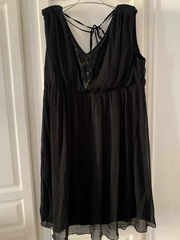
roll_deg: +1.4
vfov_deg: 67.3
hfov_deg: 53.1
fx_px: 180
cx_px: 90
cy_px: 120
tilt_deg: -8.7
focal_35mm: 26
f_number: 1.8
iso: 400
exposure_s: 1/50
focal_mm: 4.25
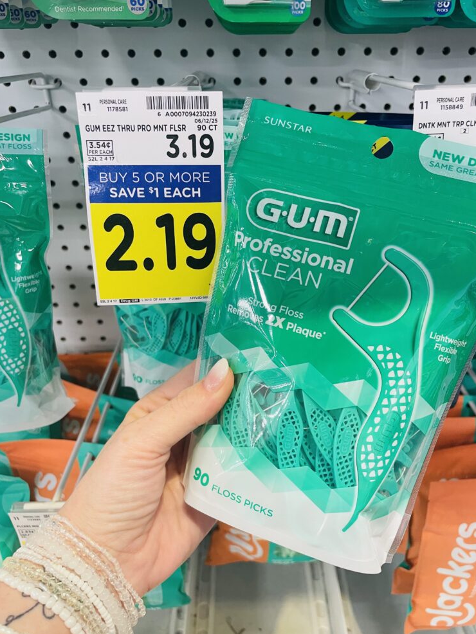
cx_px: 245
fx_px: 495
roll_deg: +0.9
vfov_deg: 65.3
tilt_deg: -29.1
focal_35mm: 27
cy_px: 308
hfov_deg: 51.4
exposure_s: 1/60
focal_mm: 4.2
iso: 125
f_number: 1.6
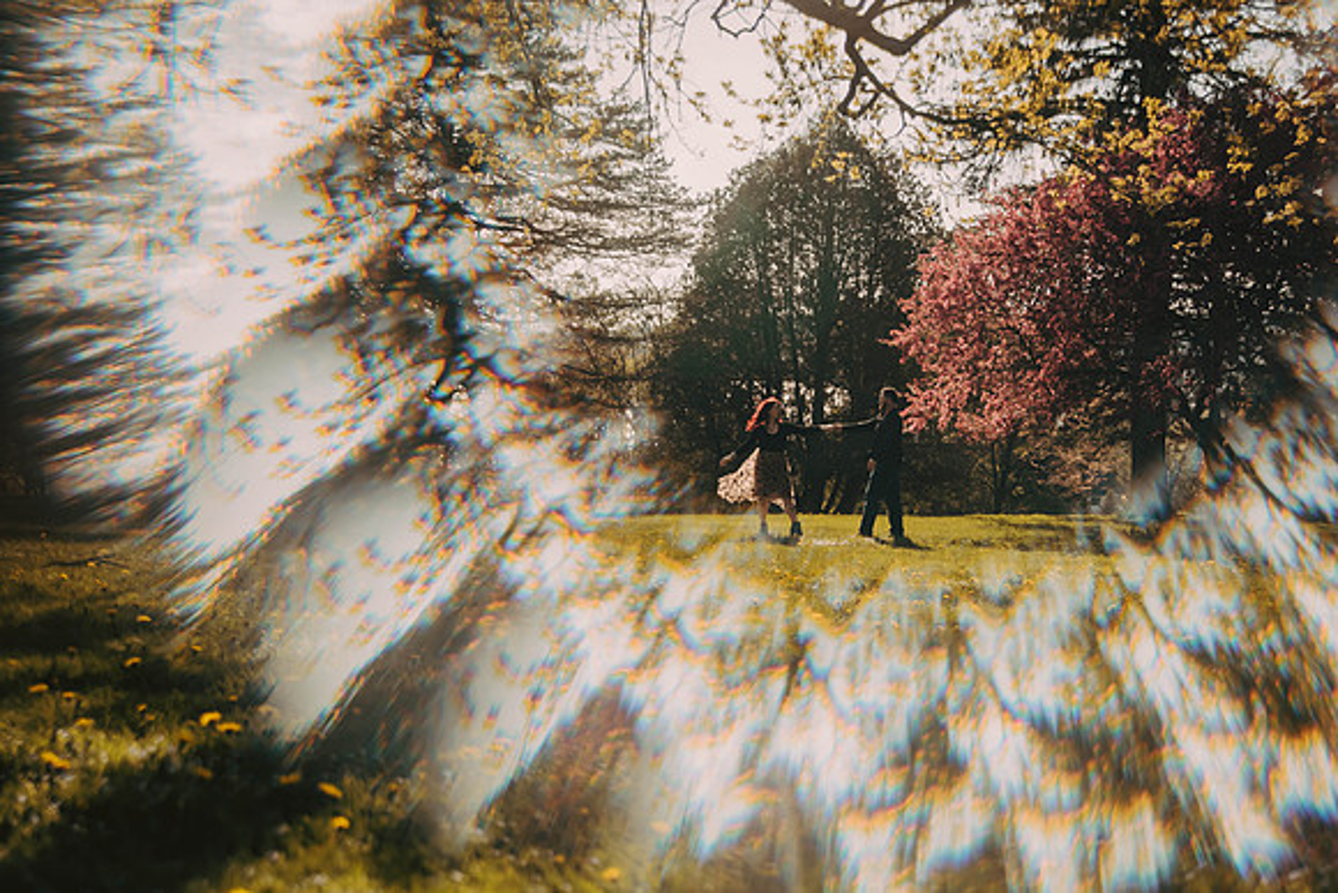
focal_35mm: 49
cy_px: 427
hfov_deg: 40.3
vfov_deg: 27.5
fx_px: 1821
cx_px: 727
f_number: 2.8
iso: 400
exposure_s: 1/4000
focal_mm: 44
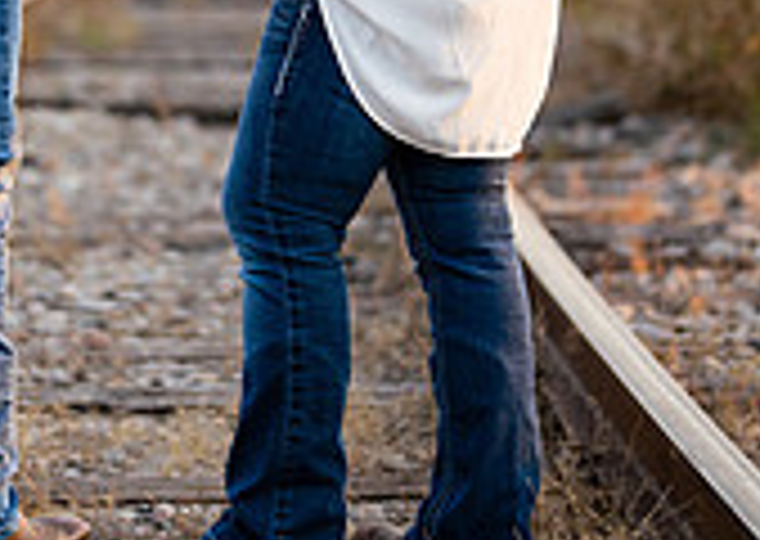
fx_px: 4071
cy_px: -98
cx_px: 212
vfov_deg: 7.5
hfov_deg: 10.6
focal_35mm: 189
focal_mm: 50
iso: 160
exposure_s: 1/1600
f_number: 1.2
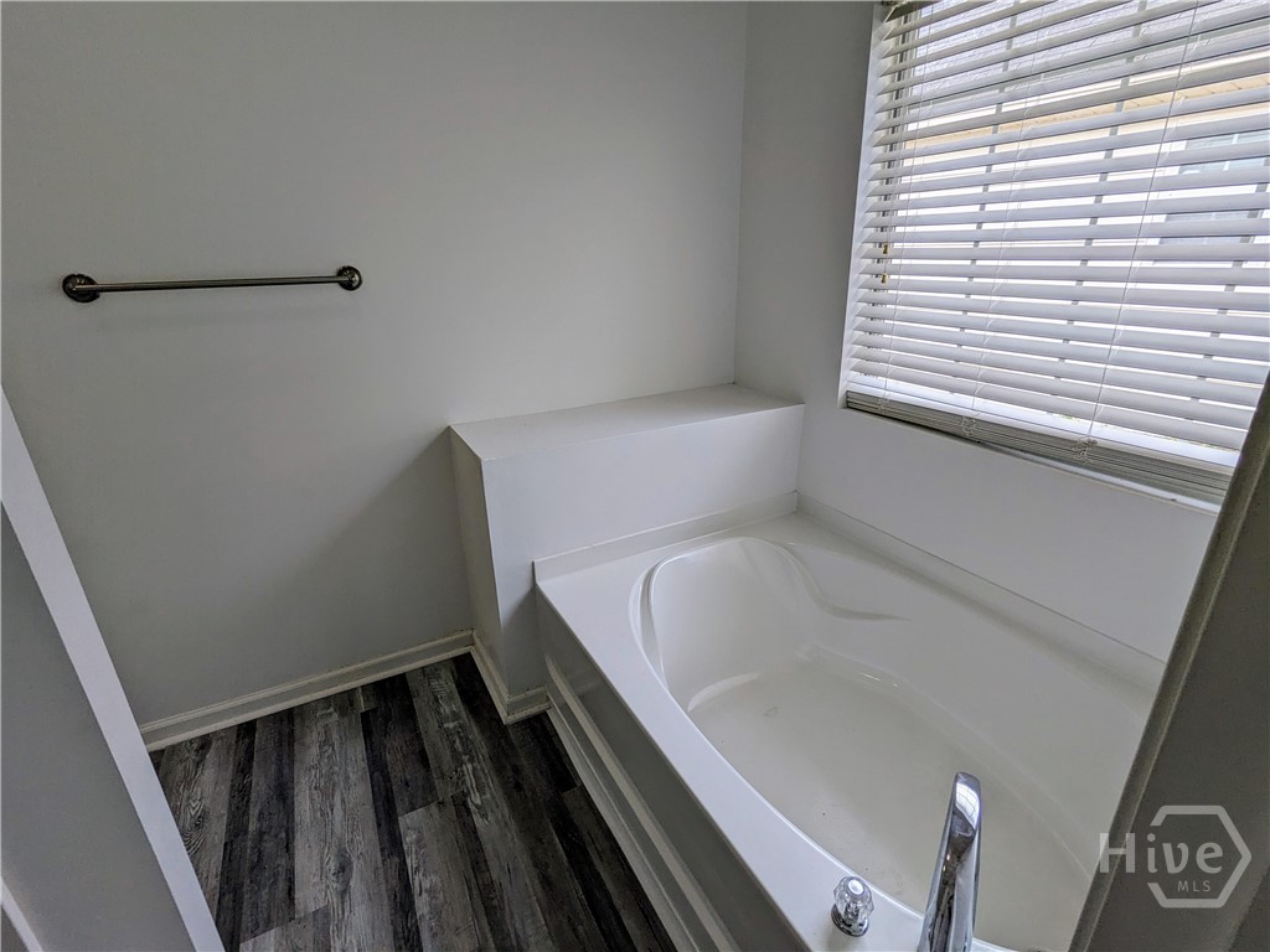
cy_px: 476
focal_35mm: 16
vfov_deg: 78.1
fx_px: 587
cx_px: 635
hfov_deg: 94.5
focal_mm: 2.35
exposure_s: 1/120
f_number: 2.2
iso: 40
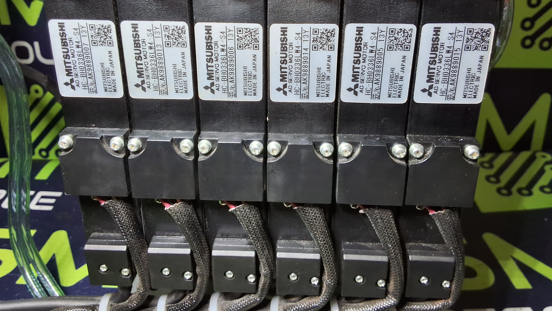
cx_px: 273
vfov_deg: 37.5
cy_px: 112
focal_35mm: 31
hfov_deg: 62.6
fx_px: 454
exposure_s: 1/120
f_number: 1.9
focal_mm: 2.91
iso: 50
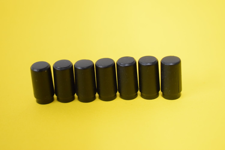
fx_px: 516
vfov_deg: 16.6
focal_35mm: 82
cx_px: 112
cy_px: 75
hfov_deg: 24.6
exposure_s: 1/100
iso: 3200
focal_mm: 55
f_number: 5.6
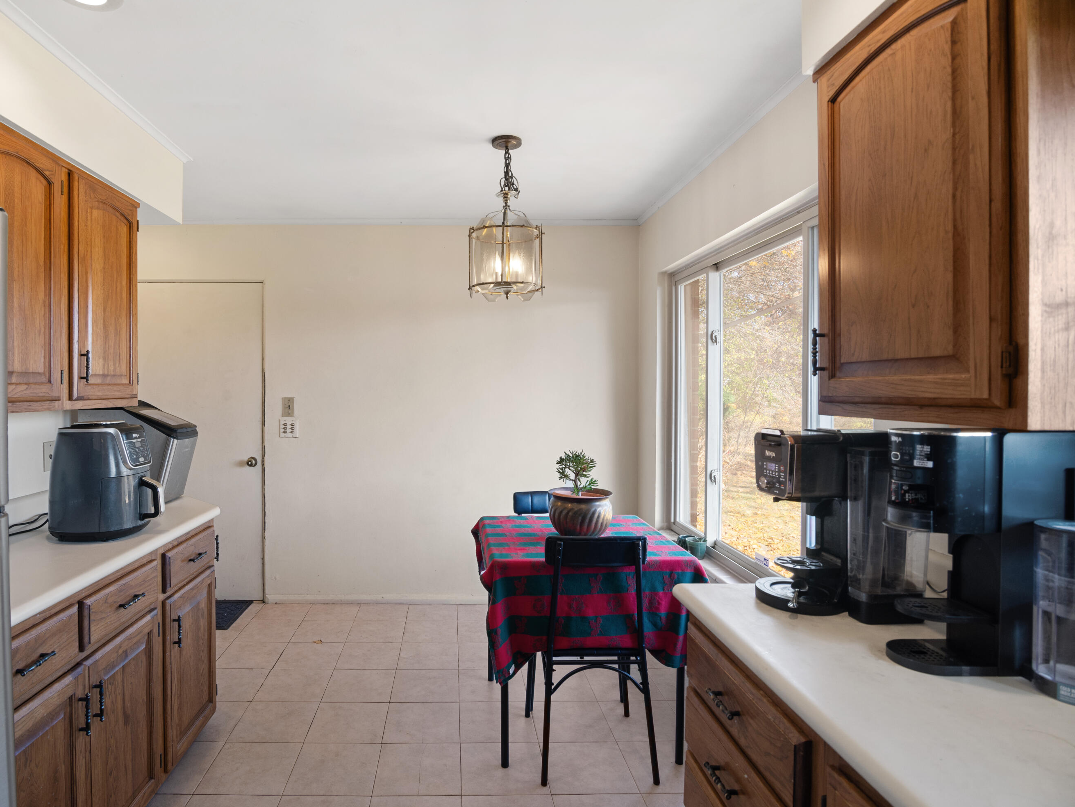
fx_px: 1025
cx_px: 476
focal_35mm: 33
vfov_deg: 42.9
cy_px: 406
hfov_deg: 55.2
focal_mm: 30
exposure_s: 1/13
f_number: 9
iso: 320
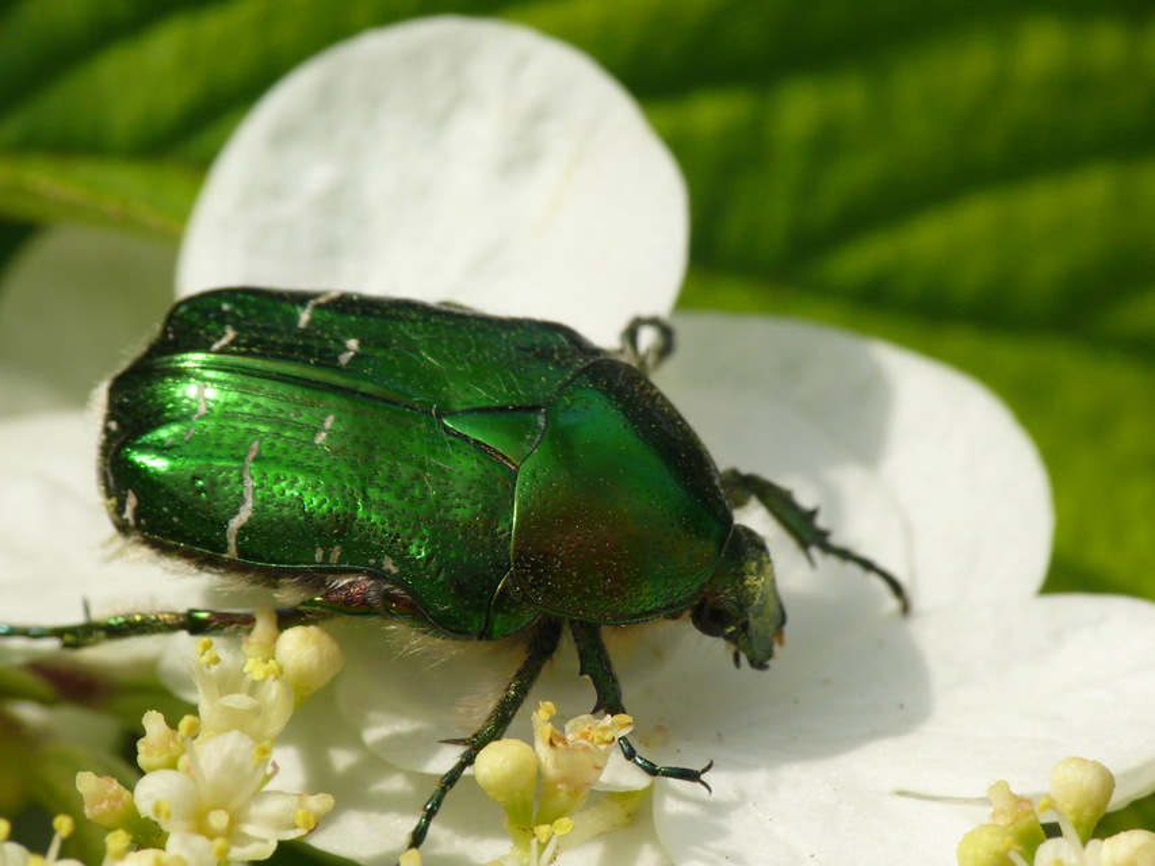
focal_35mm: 247
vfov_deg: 6.0
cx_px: 578
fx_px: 8243
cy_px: 433
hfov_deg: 8.0
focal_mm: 52.2
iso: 200
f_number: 8
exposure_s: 1/640
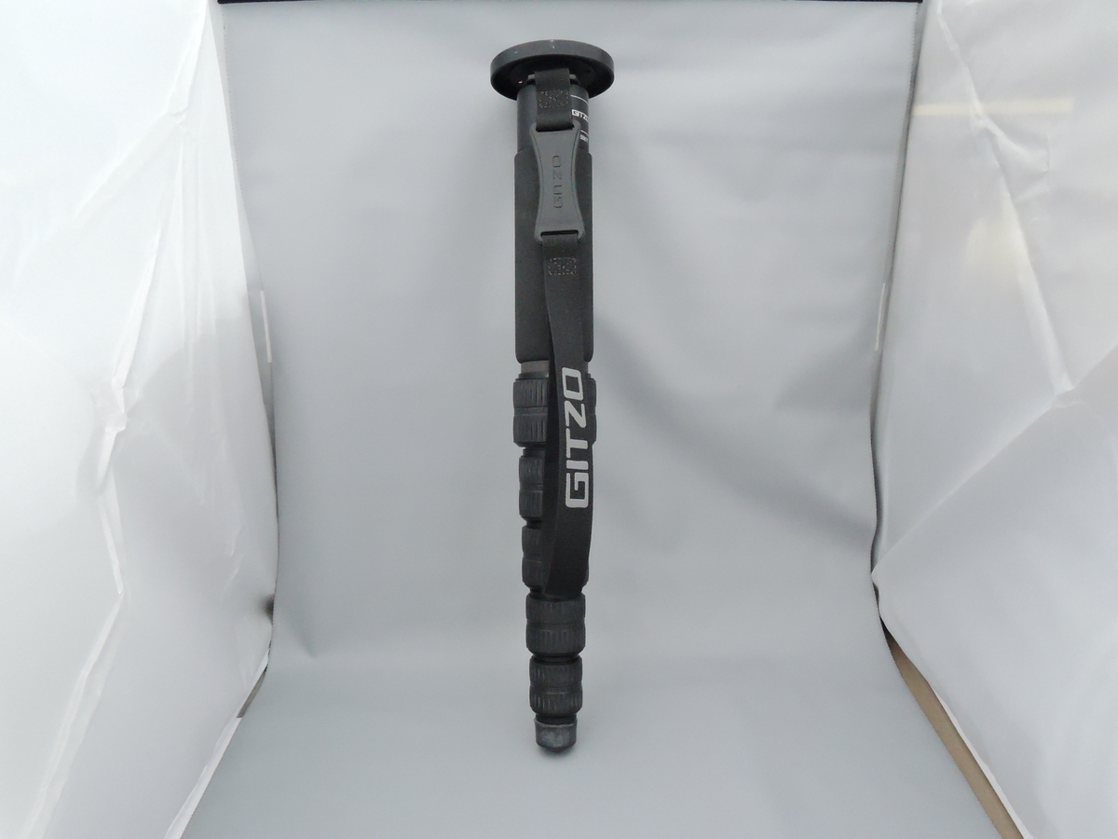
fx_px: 904
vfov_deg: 49.7
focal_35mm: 28
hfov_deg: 63.4
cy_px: 420
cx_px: 559
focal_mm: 6
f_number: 5.6
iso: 1600
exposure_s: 1/125
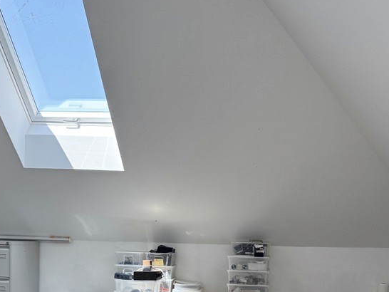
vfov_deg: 30.9
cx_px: 206
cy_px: 259
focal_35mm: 45
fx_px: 506
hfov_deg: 42.0
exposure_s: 1/212
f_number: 1.78
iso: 80
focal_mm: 6.76
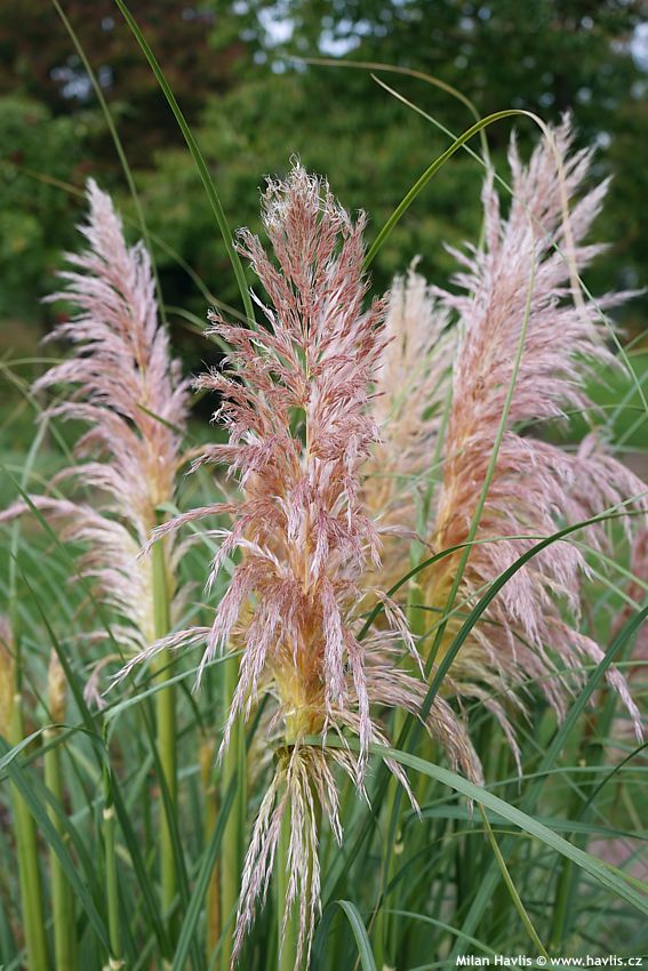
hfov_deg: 36.0
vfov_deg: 51.9
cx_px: 324
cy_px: 486
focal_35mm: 37
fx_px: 999
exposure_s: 1/200
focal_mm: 37
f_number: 5
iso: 64
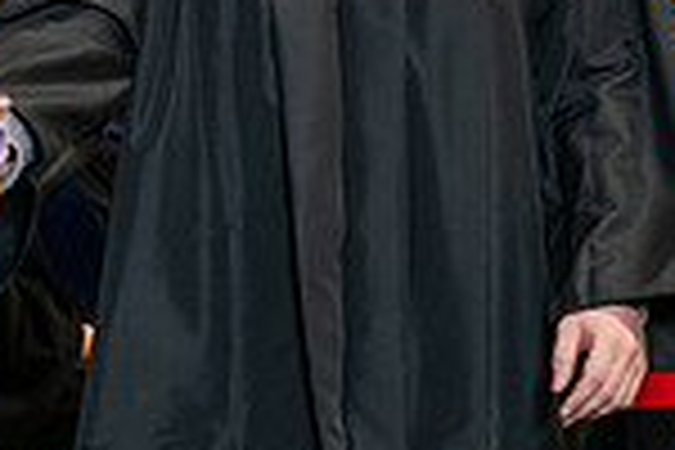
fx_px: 5081
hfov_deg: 7.6
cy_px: -160
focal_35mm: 271
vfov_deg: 5.0
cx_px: 14
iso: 2500
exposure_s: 1/200
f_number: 5
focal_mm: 70
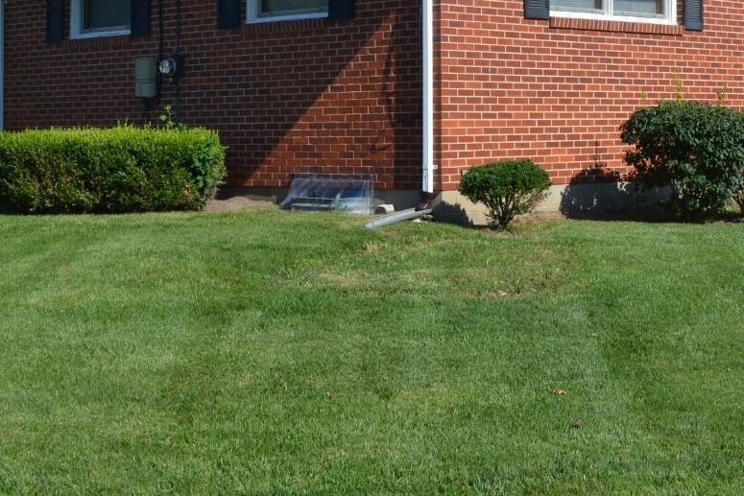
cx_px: 585
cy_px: 6
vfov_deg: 19.2
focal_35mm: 69
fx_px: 1426
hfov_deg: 28.7
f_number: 8
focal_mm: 22
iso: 100
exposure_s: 1/250
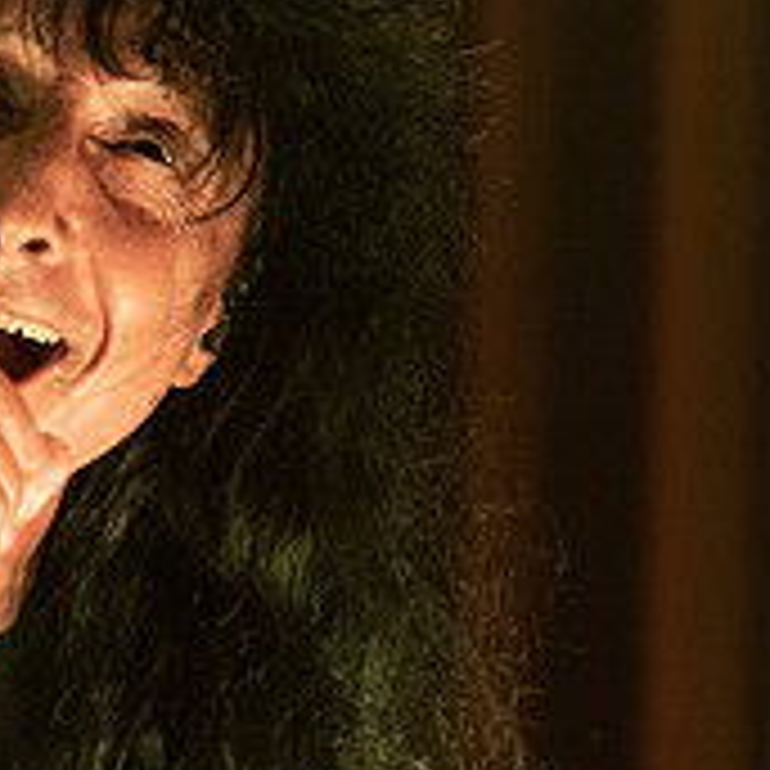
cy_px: 285
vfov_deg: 9.9
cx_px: 27
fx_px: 4429
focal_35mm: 176
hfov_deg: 9.9
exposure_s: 1/400
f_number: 3.2
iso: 2500
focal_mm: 52
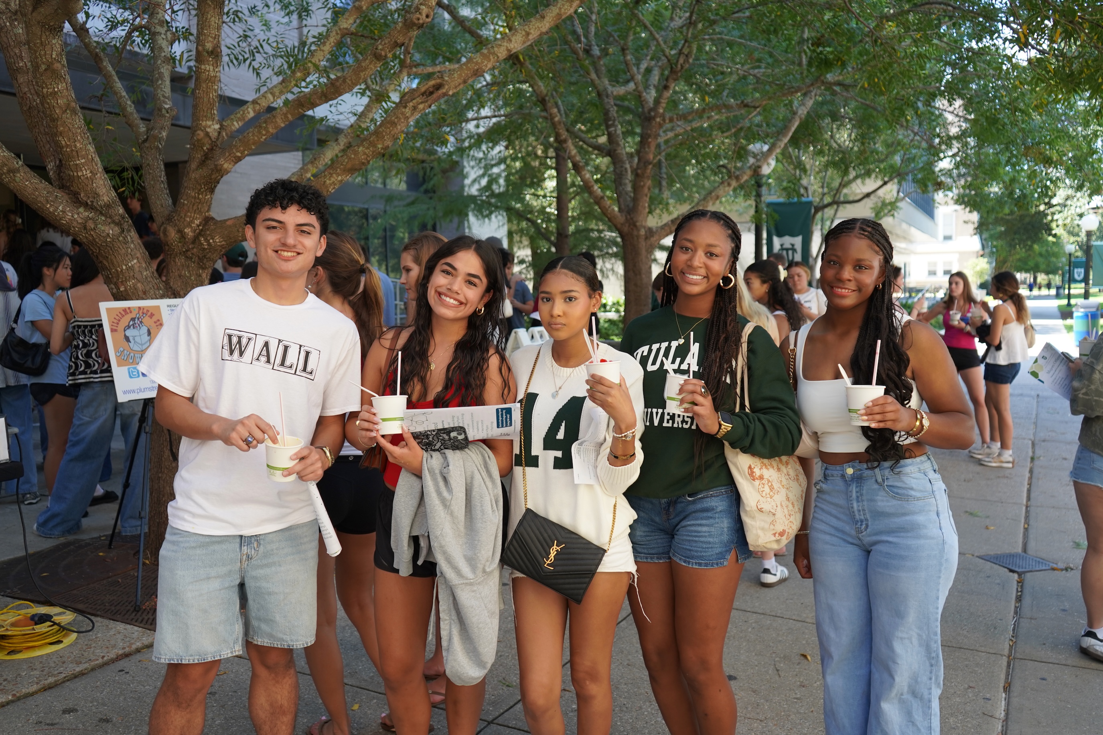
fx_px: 950
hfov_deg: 60.3
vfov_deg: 42.3
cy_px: 368
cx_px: 552
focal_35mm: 31
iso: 250
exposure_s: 1/160
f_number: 4
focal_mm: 31
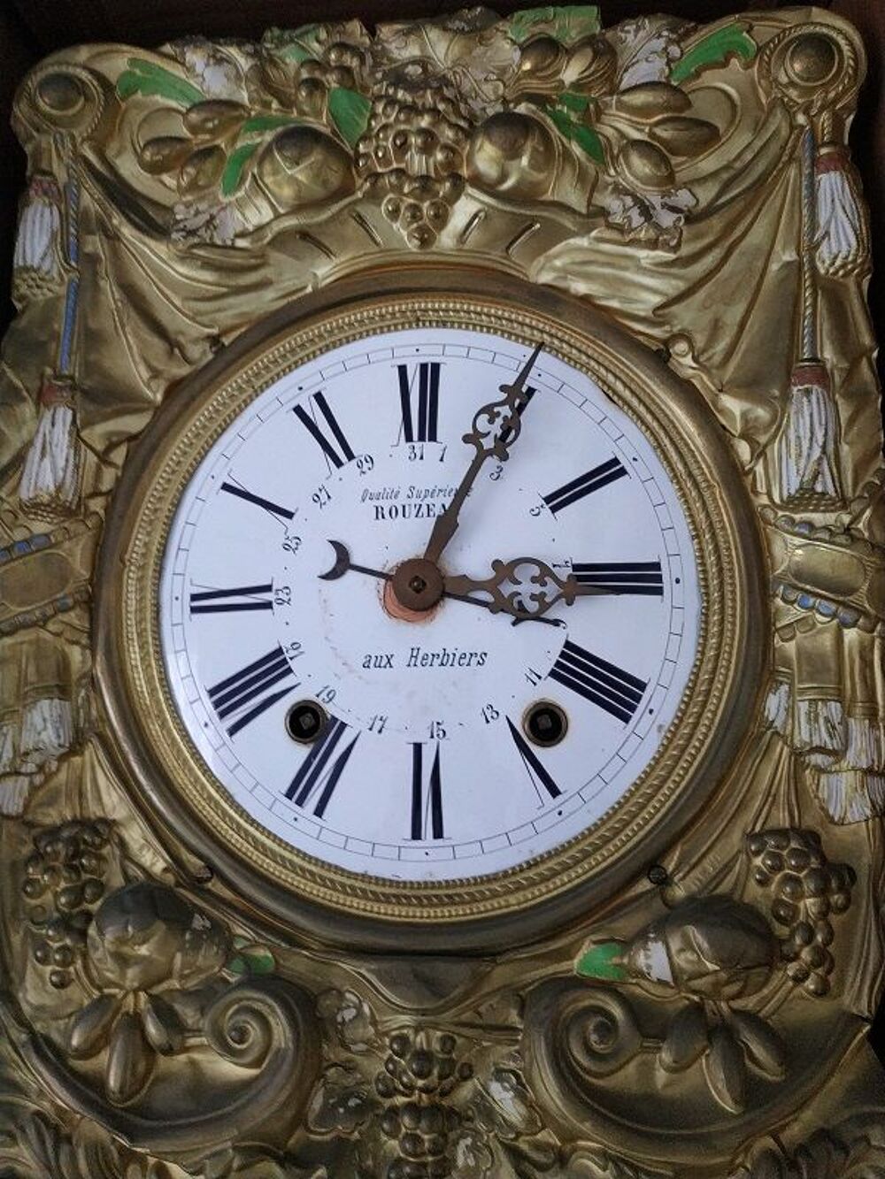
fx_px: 818
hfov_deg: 56.8
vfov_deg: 71.6
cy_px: 590
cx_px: 442
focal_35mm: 24
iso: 320
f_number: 1.9
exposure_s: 1/25
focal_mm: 3.94
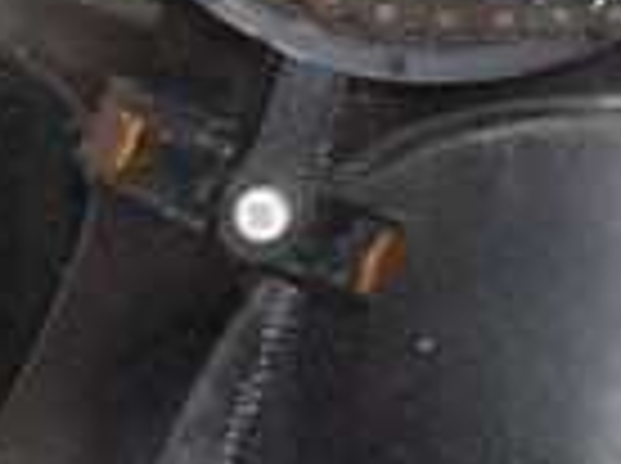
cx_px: -9
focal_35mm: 269
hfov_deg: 7.3
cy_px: -685
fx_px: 4817
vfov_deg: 5.3
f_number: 2.8
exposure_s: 1/50
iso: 160
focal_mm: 6.2
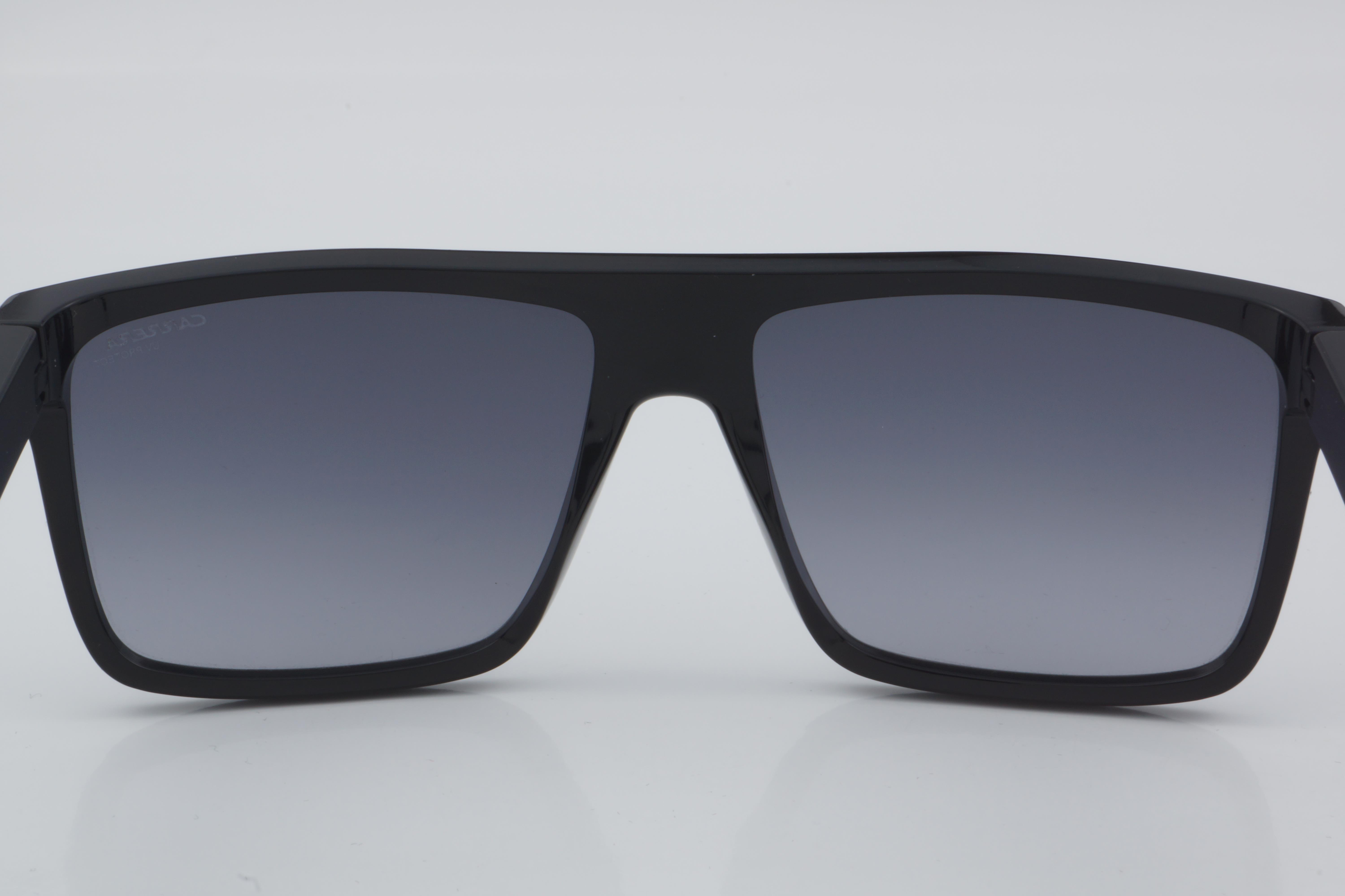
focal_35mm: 82
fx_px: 3082
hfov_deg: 24.6
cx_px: 672
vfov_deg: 16.6
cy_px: 448
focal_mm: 55
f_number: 32
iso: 100
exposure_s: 1/4
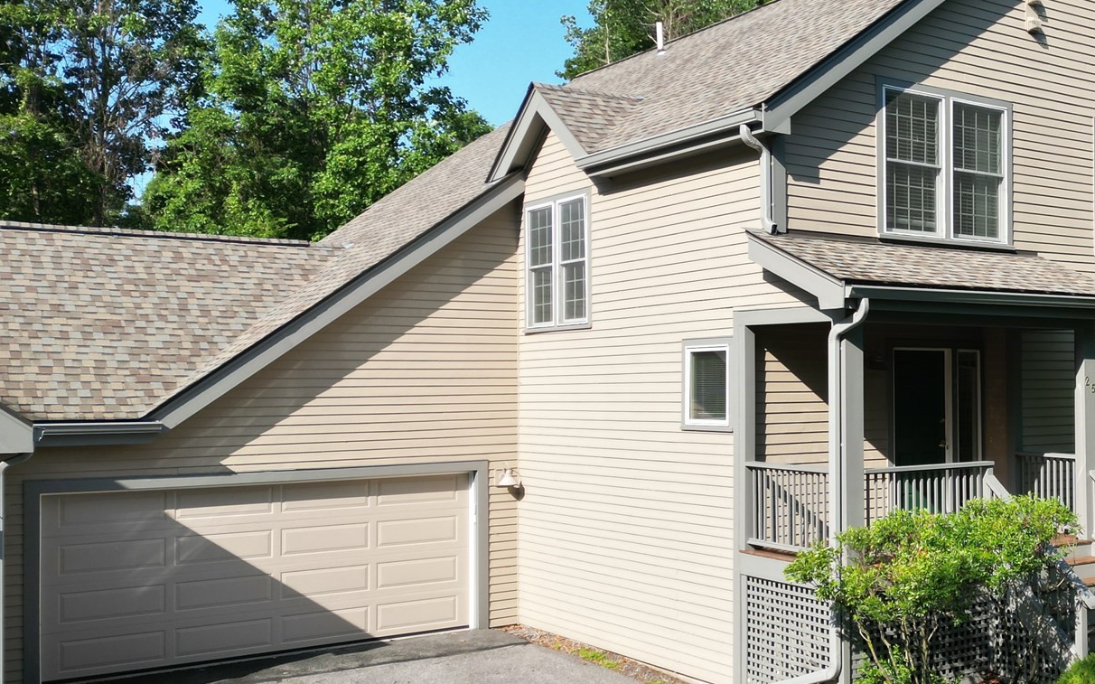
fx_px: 1283
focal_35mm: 43
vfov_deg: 29.8
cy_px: 357
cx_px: 891
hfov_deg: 43.8
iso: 110
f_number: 1.7
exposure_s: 1/1600
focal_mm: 6.72
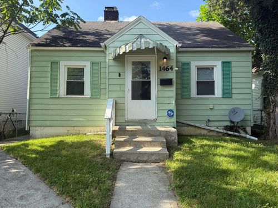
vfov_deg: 56.8
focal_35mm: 24
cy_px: 104
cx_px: 139
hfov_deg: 71.6
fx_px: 193
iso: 100
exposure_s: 1/1464
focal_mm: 6.76
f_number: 1.78
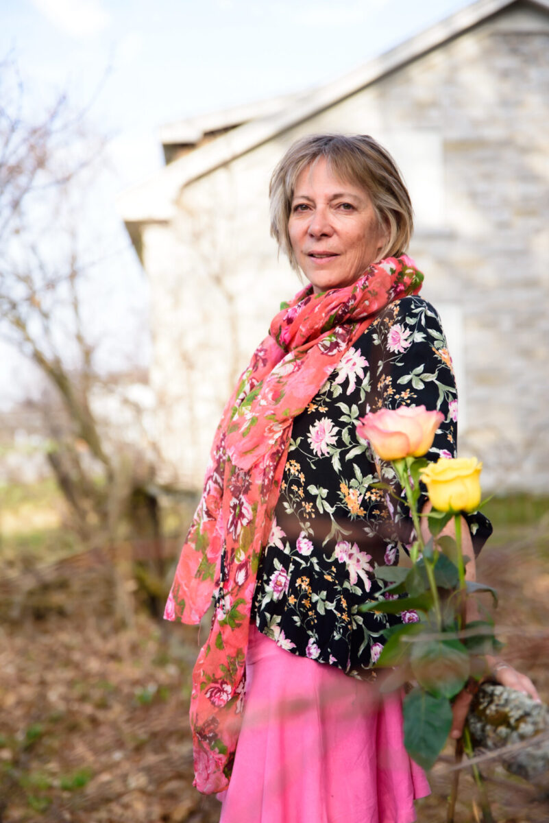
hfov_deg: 20.6
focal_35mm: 66
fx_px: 1508
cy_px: 412
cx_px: 274
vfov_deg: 30.5
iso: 250
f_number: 2.8
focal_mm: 66
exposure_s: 1/1000
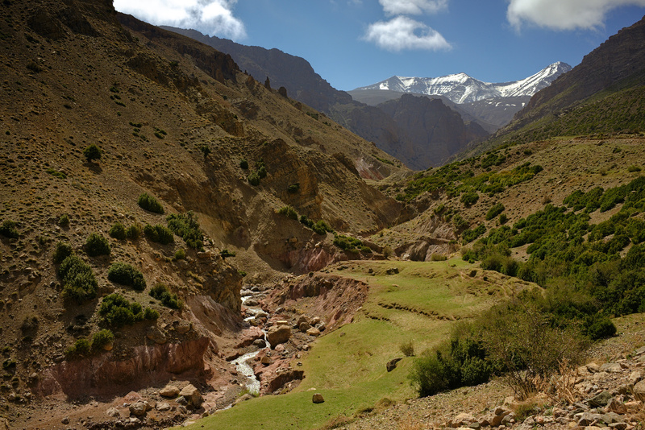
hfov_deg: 54.4
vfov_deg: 37.9
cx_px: 322
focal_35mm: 35
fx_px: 627
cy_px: 215
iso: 400
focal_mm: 23
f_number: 11
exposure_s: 1/320
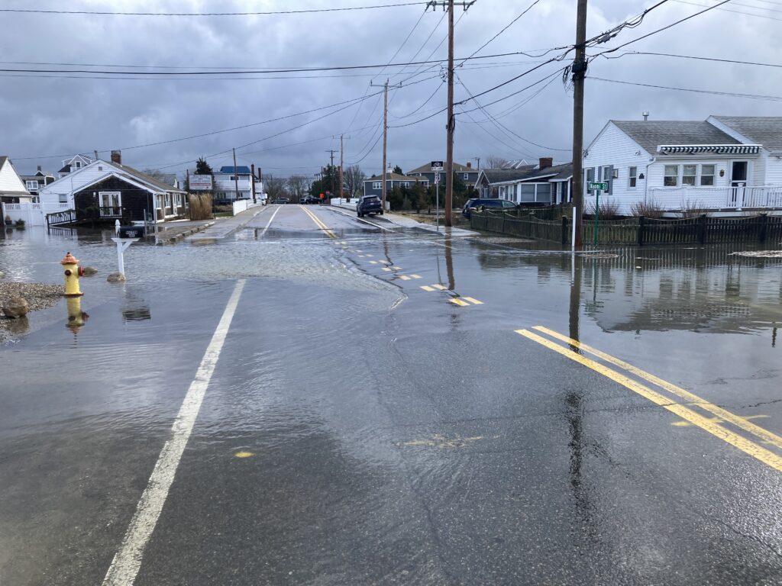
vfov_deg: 49.7
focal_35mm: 28
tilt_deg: -8.3
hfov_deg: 63.4
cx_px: 391
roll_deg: +0.8
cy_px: 293
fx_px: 633
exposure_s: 1/883
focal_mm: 3.99
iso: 20
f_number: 1.8
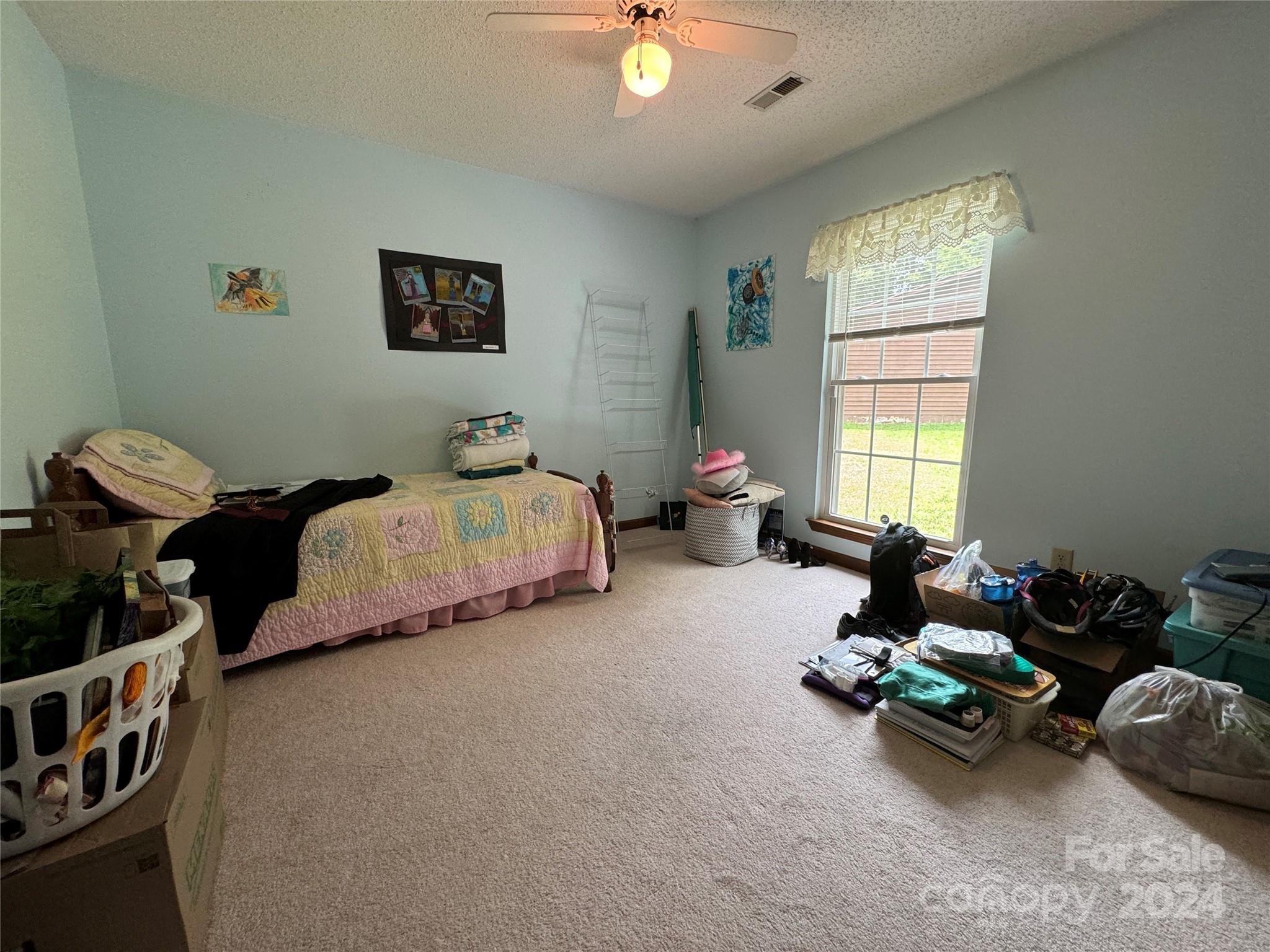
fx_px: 514
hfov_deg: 102.1
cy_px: 476
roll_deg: -0.1
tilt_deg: -10.2
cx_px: 635
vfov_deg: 85.7
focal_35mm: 14
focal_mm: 2.22
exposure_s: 1/120
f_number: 2.2
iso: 200
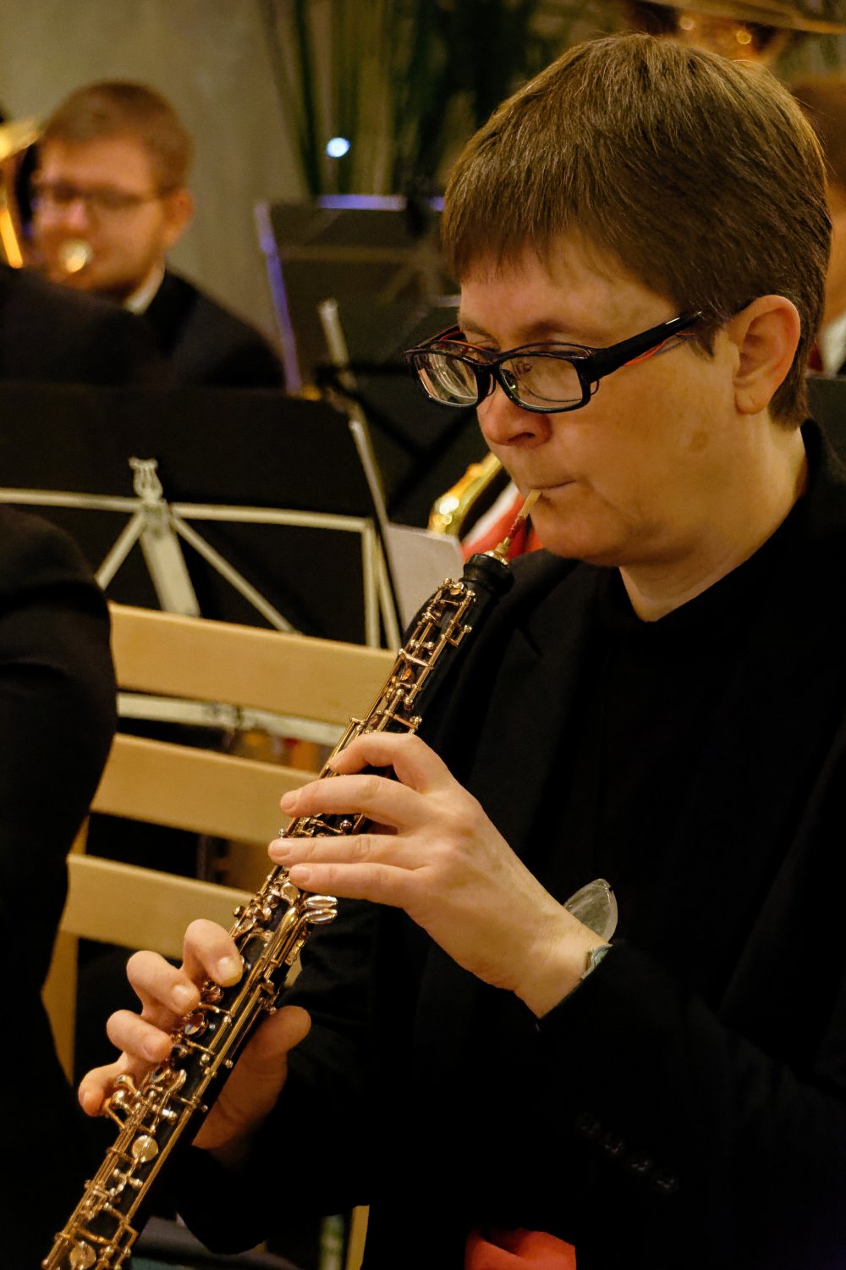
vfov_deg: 15.2
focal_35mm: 135
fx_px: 4758
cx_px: 423
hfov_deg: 10.2
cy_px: 635
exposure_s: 1/160
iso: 25600
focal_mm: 90
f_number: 5.3
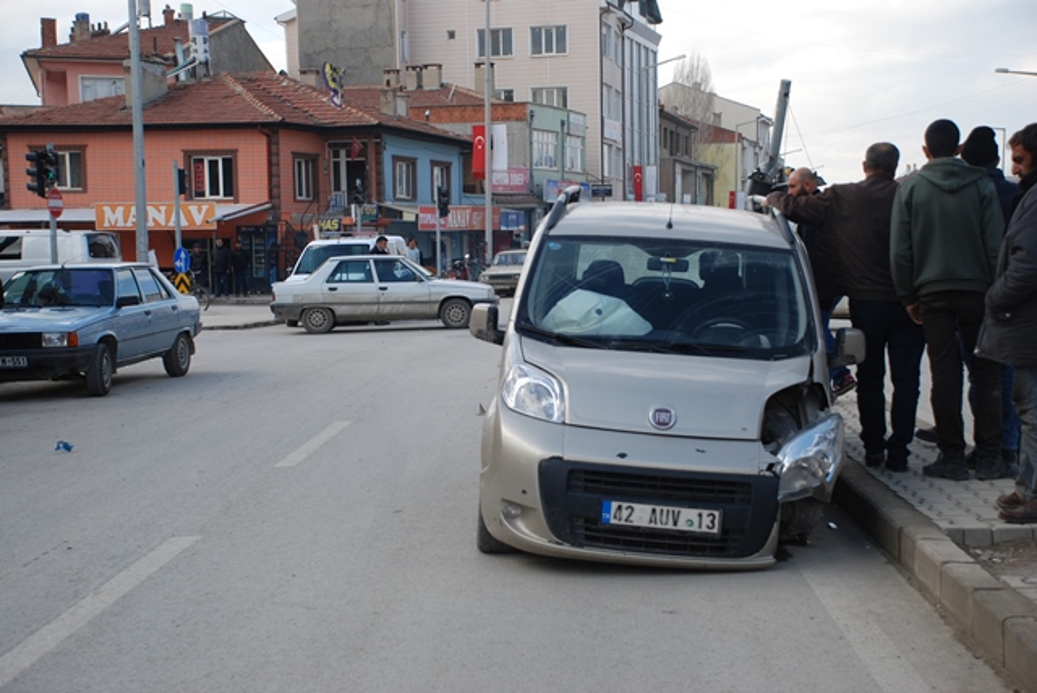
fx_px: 1730
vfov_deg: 22.7
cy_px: 346
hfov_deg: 33.4
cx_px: 518
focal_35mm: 60
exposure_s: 1/400
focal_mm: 40
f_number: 4.5
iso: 200
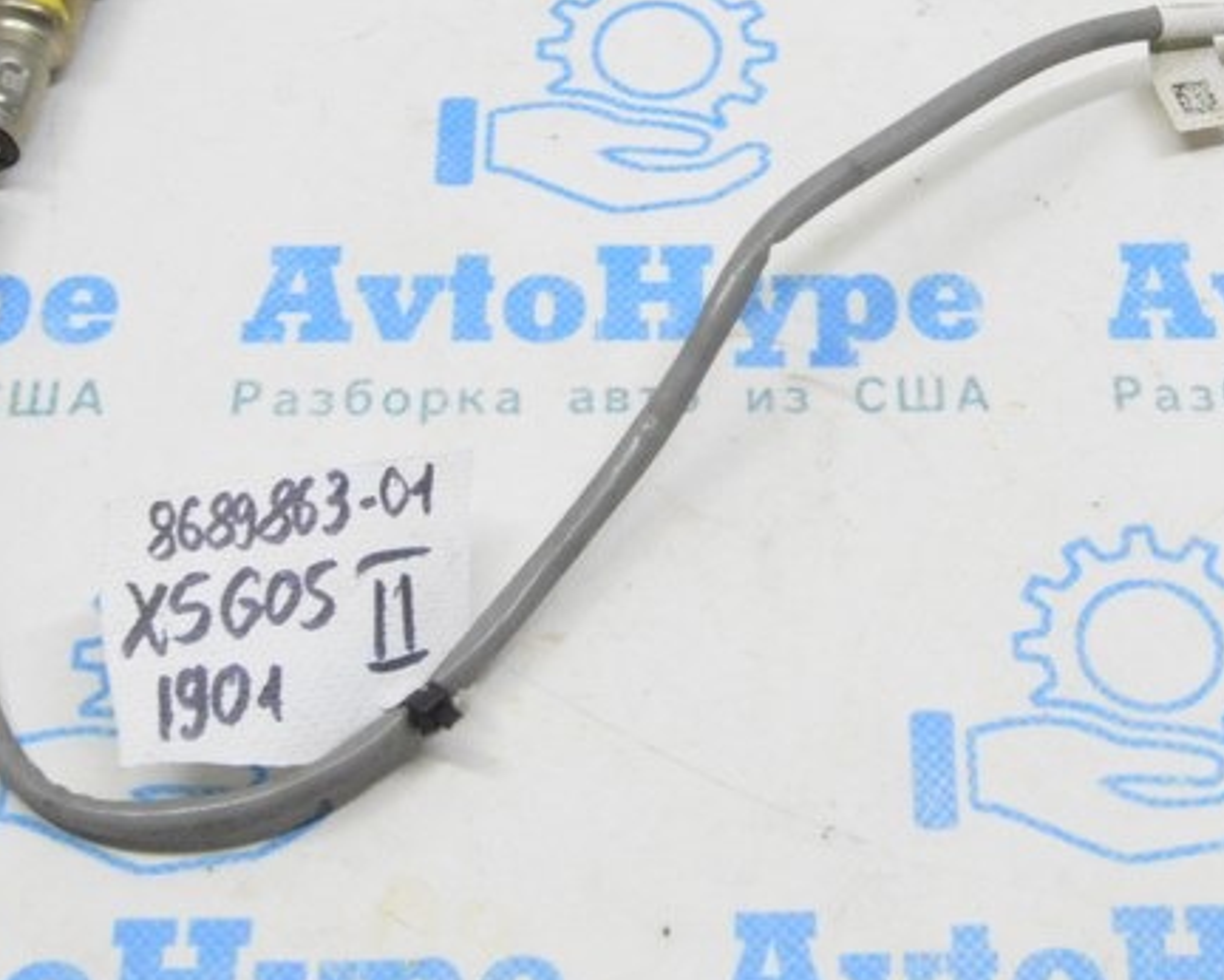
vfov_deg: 18.9
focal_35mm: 80
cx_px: 836
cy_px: 101
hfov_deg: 23.7
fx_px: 2899
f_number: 20
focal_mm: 24
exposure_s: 1/20
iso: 6400
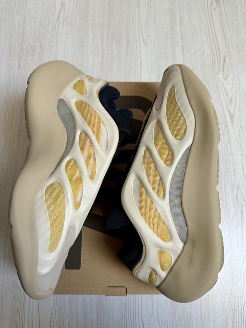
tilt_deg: -76.4
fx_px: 227
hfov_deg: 56.8
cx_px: 123
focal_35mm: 24
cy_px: 164
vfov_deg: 71.6
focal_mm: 6.86
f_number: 1.78
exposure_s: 1/121
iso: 200
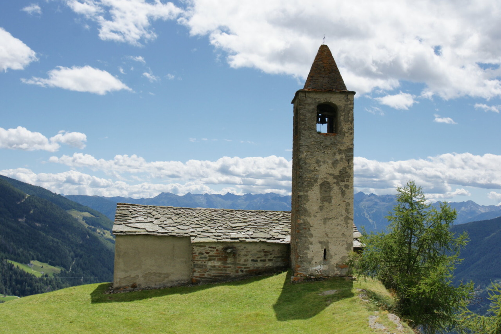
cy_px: 167
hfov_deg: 49.6
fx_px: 543
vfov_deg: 34.2
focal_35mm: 39
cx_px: 250
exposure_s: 1/1000
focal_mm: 26
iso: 200
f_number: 8
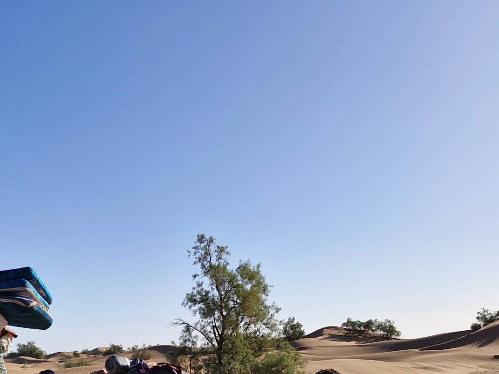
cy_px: 399
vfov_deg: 24.9
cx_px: 54
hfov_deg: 33.2
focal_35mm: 55
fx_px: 793
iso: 50
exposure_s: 1/2728
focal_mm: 5.54
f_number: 1.8
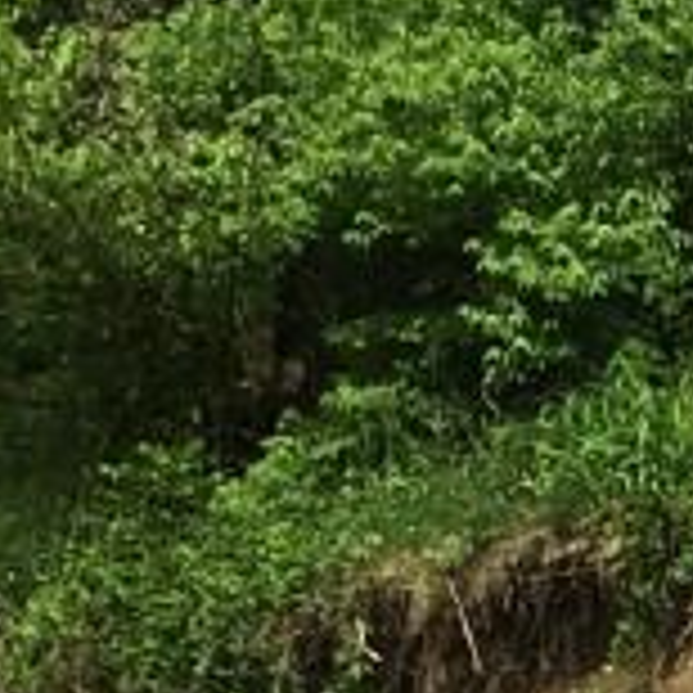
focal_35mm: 249
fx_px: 5640
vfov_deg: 6.7
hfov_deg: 6.9
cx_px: 1030
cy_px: 1514
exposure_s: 1/1789
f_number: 2.2
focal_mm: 4.15
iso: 25
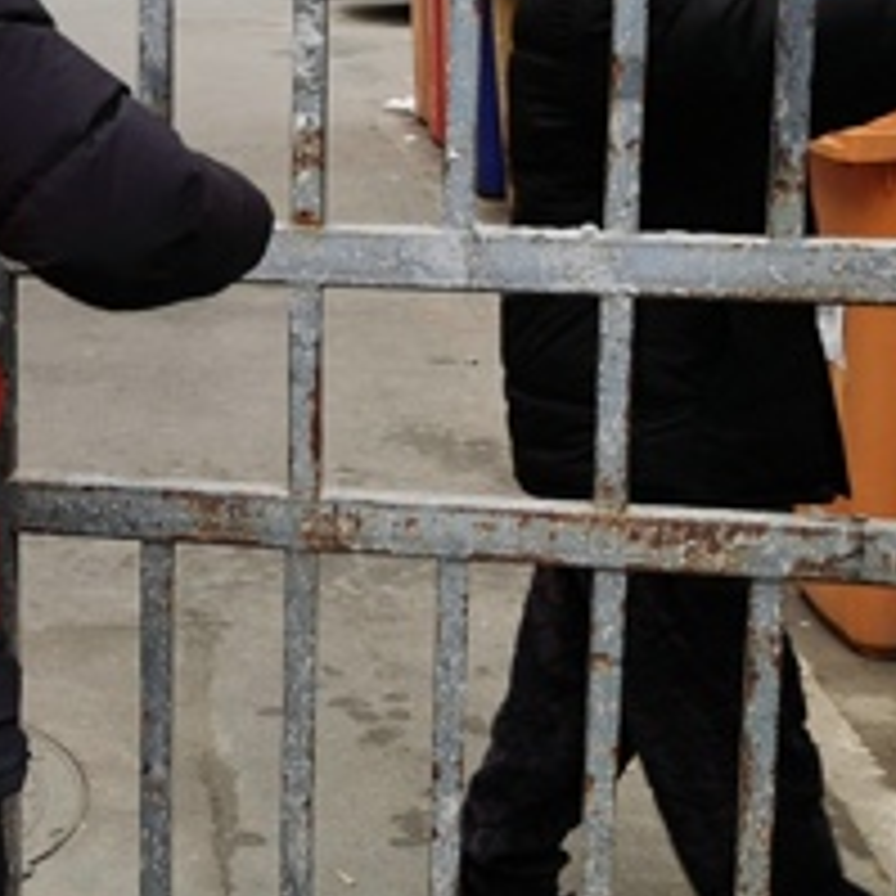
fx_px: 2460
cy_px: 281
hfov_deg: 20.1
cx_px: 27
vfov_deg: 20.6
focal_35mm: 84
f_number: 1.8
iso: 50
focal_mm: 5.58
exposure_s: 1/100
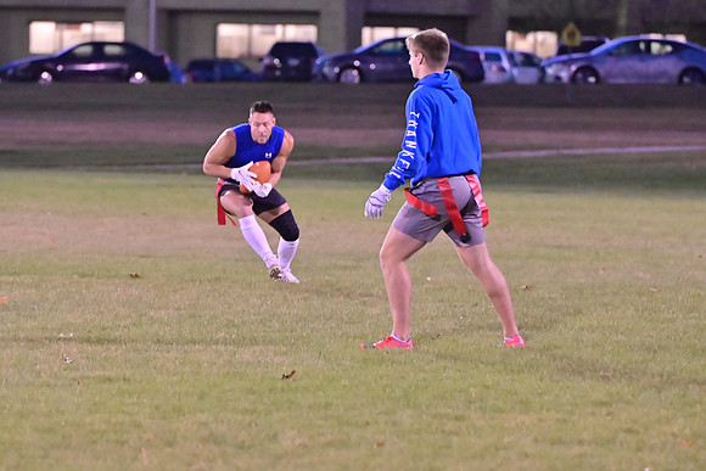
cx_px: 353
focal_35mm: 270
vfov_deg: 5.1
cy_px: 236
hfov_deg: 7.6
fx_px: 5296
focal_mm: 180
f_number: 4
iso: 6400
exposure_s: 1/250
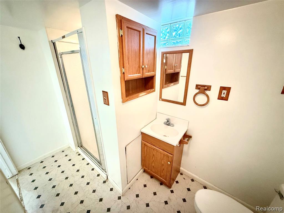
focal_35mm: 14
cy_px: 106
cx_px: 142
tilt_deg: -20.3
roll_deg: +0.3
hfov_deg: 102.1
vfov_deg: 85.7
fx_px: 115
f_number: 2.2
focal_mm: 2.22
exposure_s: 1/60
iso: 400
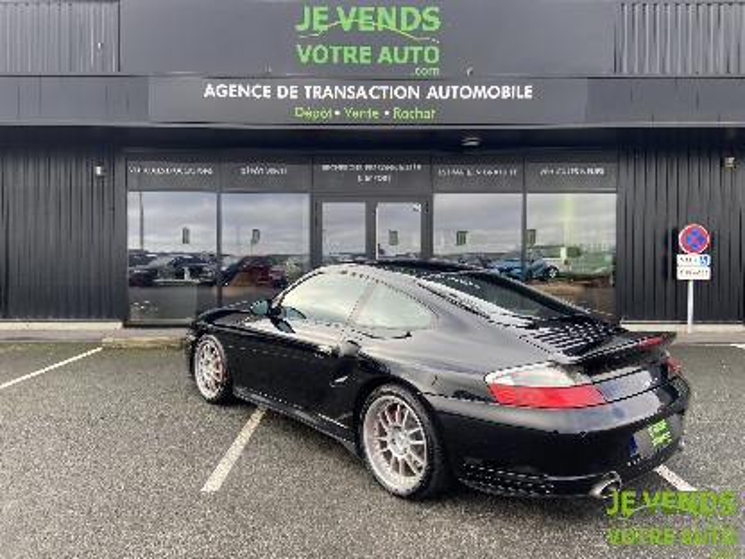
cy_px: 280
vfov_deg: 53.1
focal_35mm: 26
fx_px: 560
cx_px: 372
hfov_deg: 67.3
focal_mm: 4.25
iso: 32
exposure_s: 1/229
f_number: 1.8
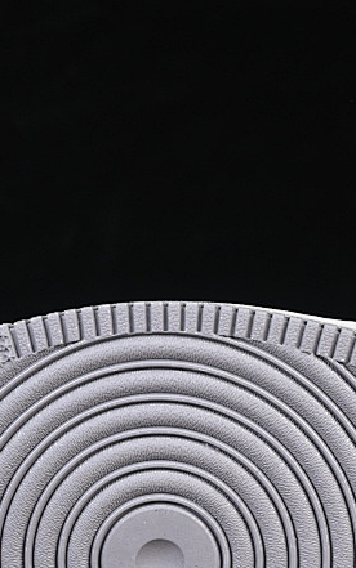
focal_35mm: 187
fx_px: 2900
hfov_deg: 7.0
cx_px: 355
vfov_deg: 11.2
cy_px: 371
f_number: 6.3
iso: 160
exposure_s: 1/60
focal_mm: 50
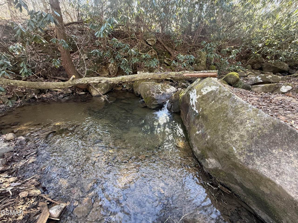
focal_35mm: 14
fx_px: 121
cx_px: 149
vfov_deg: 85.7
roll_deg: -2.4
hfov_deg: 102.1
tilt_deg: -22.9
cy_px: 112
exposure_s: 1/99
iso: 200
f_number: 2.2
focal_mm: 2.22
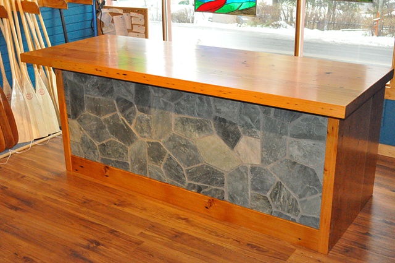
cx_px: 198
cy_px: 132
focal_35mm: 45
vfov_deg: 29.8
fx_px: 493
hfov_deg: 43.7
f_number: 7.1
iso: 6400
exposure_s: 1/160
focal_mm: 30
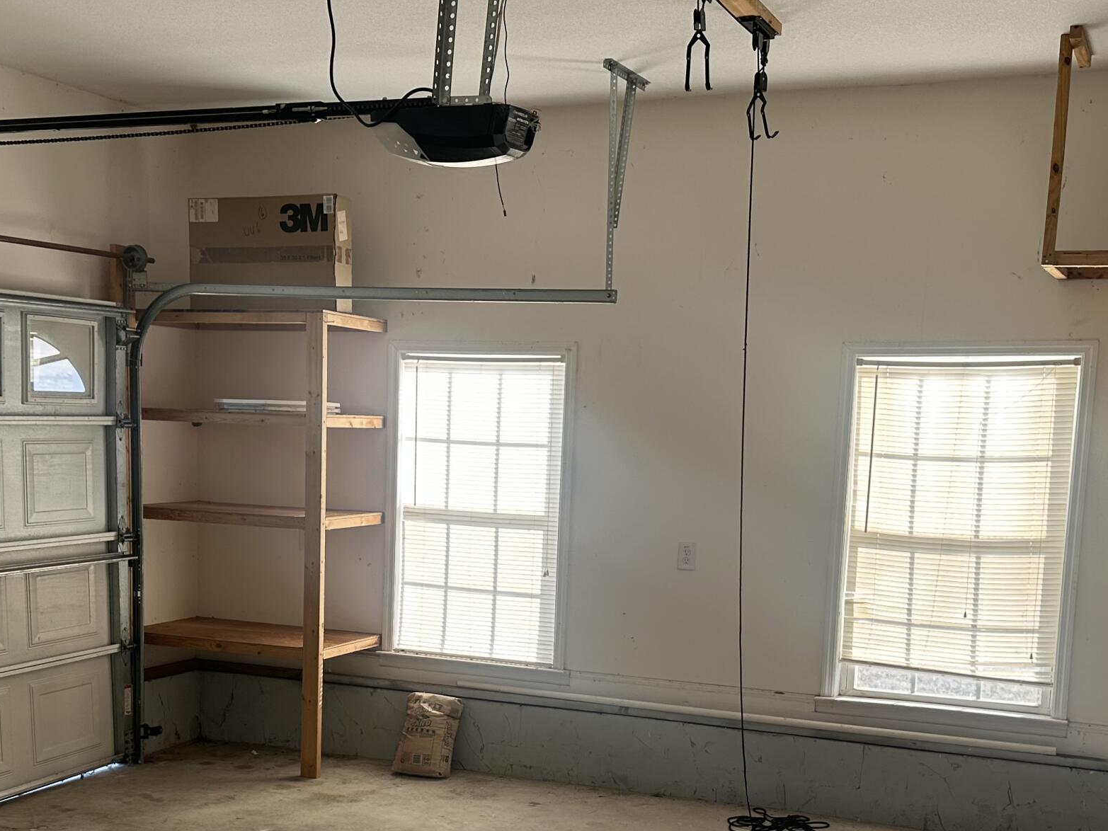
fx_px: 1472
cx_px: 533
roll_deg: -1.2
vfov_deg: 31.0
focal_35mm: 46
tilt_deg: -7.9
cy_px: 620
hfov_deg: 41.2
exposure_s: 1/301
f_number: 1.78
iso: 80
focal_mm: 6.86
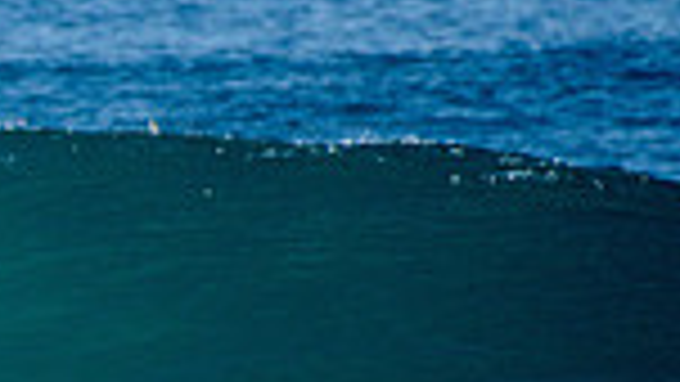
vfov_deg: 0.6
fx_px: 36176
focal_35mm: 2006
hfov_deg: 1.1
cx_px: -351
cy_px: 542
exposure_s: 1/1600
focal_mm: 500
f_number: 5.6
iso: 220
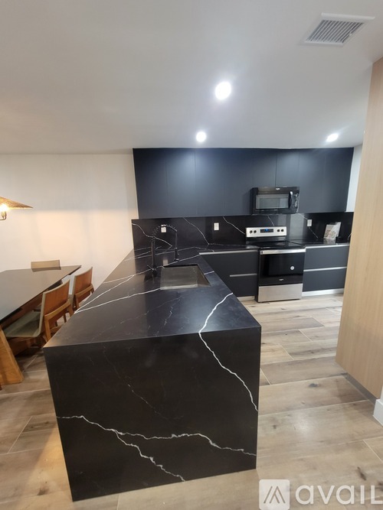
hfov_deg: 89.9
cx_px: 192
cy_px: 255
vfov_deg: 106.2
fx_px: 192
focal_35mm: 13
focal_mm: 2.2
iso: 320
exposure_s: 1/40
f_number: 2.2
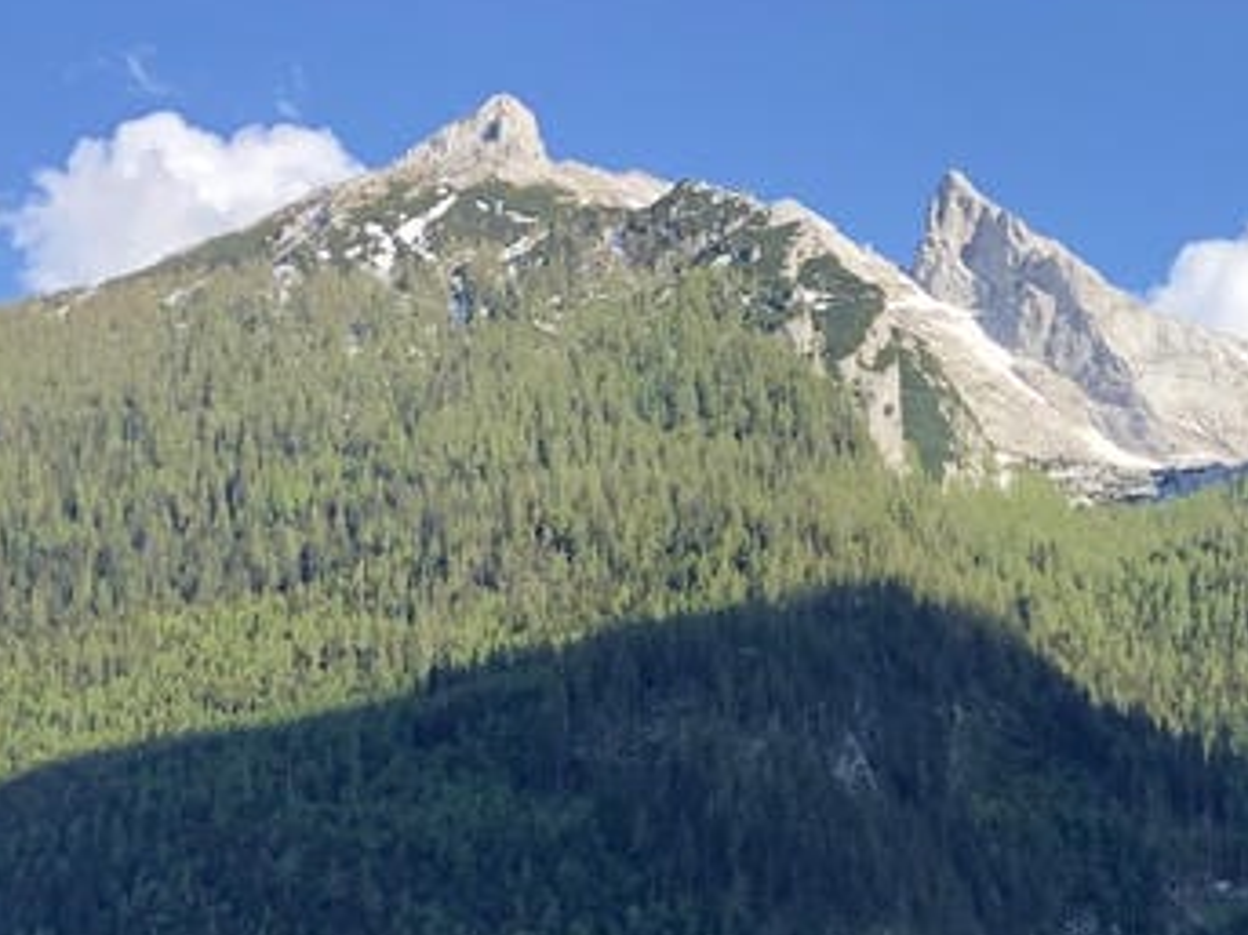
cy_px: 1030
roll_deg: +0.1
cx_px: 1292
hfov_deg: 19.4
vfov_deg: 14.7
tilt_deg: +8.0
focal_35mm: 98
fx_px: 3532
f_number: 1.8
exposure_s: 1/796
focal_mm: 3.99
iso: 20
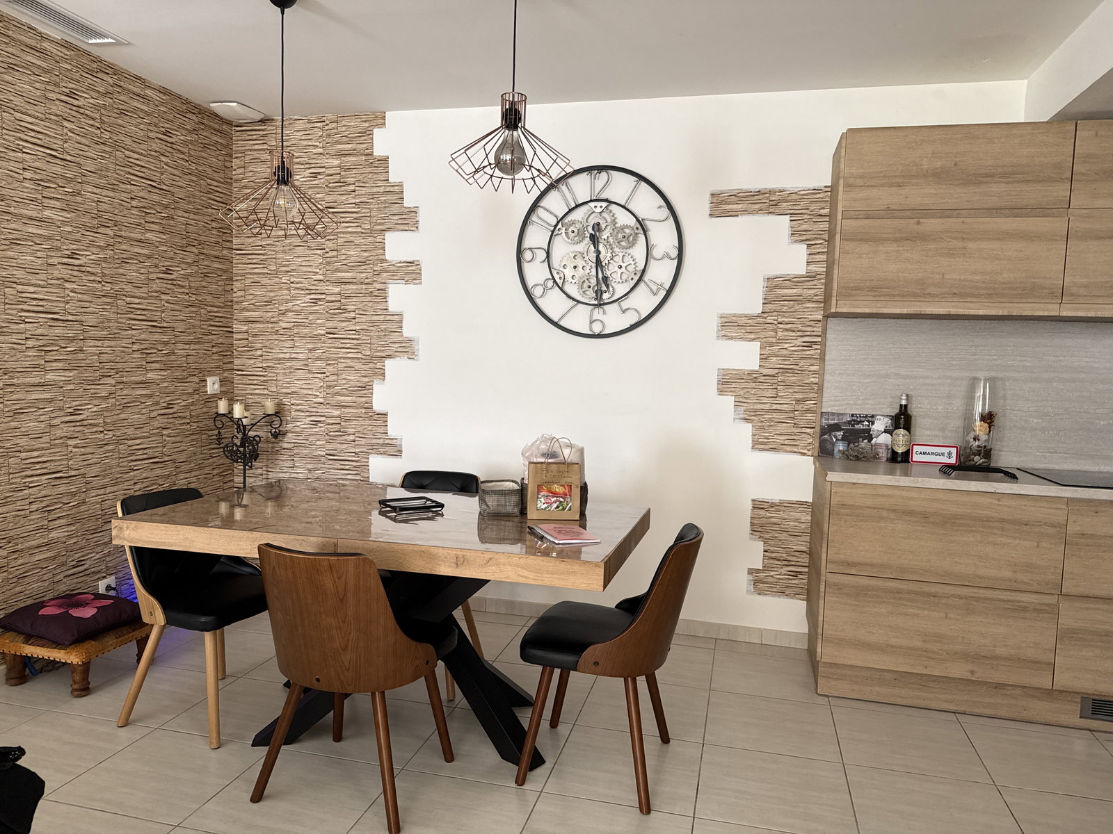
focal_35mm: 24
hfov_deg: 71.6
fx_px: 772
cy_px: 417
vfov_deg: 56.8
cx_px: 556
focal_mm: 6.76
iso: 200
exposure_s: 1/60
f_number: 1.78
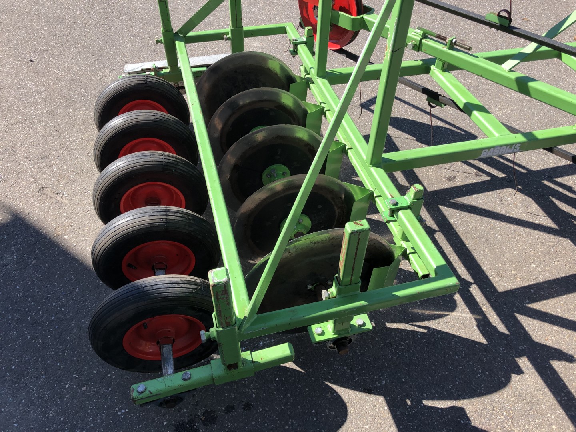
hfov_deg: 63.4
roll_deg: +1.1
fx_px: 466
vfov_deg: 49.7
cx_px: 288
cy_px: 216
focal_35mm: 28
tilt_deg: -43.2
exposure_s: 1/592
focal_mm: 4
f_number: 1.8
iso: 20
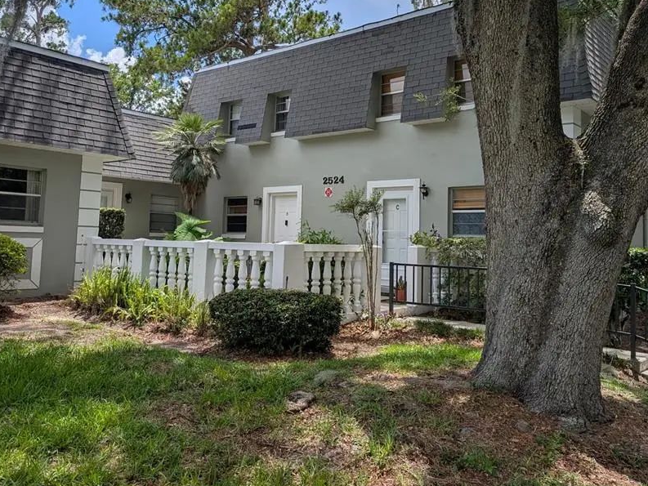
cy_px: 188
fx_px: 580
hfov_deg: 58.3
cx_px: 322
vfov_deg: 45.1
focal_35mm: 31
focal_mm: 6.9
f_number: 1.68
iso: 20
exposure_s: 1/1984
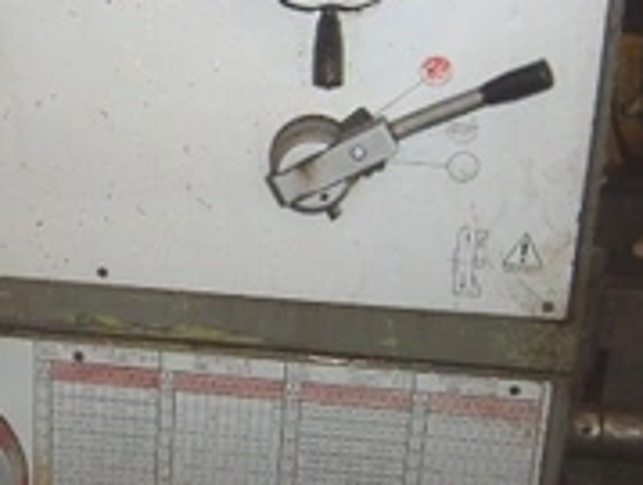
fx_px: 1452
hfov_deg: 24.6
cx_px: 144
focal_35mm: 78
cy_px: 223
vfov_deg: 19.0
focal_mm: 5.8
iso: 100
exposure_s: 1/45
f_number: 2.8
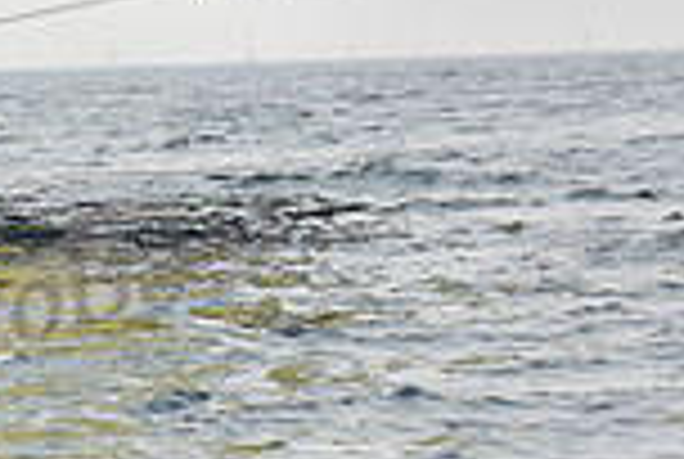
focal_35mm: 667
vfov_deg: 2.1
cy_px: 119
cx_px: -450
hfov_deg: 3.1
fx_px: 12698
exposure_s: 1/1250
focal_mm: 175
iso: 250
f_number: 9
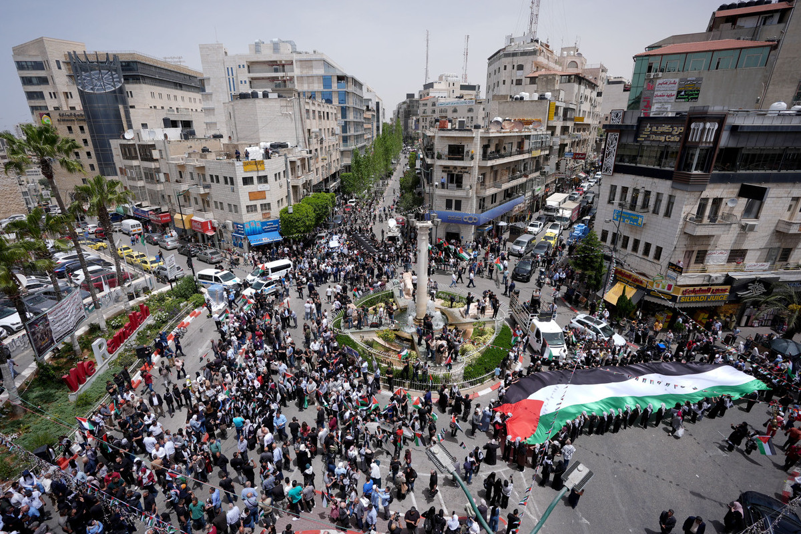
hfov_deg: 96.7
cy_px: 267
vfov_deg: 73.7
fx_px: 356
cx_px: 400
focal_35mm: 16
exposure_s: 1/5000
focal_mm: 16
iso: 200
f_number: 2.8
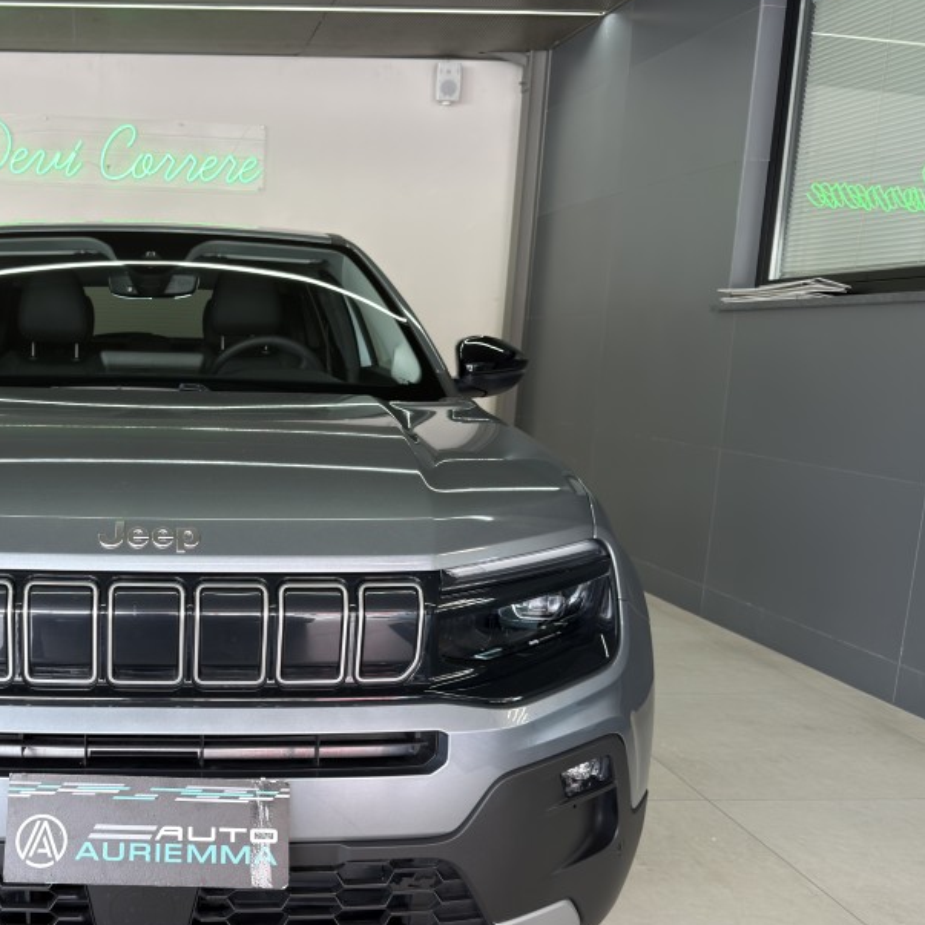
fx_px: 1088
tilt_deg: -10.1
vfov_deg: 45.9
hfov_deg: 44.0
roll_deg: -1.6
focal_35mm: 36
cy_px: 542
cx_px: 193
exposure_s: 1/50
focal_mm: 6.76
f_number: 1.78
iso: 64
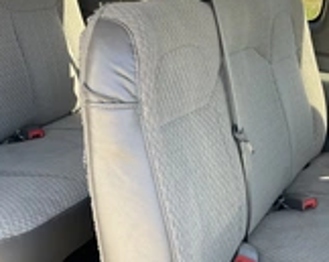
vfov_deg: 21.7
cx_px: 167
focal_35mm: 70
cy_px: 179
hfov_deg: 27.2
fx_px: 680
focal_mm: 3
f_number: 1.8
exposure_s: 1/122
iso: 40
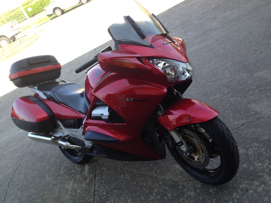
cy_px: 102
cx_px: 136
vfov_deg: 42.9
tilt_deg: -25.2
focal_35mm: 33
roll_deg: +28.7
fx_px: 258
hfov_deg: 55.4
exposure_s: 1/240
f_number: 2.4
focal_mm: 4.12
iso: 50
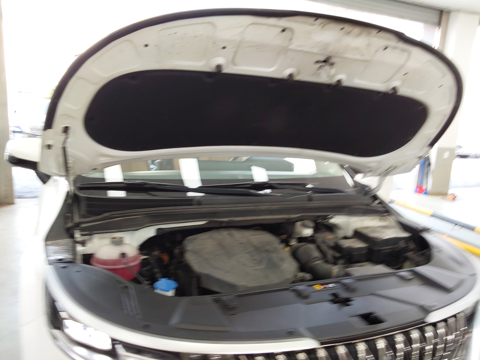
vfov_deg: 49.7
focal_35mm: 28
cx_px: 240
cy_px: 180
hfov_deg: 63.4
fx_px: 388
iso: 64
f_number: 1.9
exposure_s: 1/60
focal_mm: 2.91
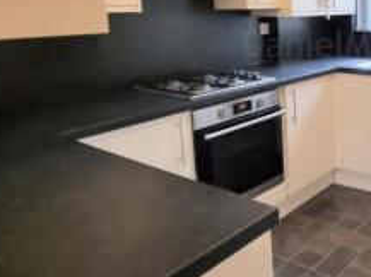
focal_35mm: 35
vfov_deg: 38.9
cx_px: 363
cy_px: 52
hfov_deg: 45.3
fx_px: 374
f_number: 2.2
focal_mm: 2.2
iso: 320
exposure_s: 1/33
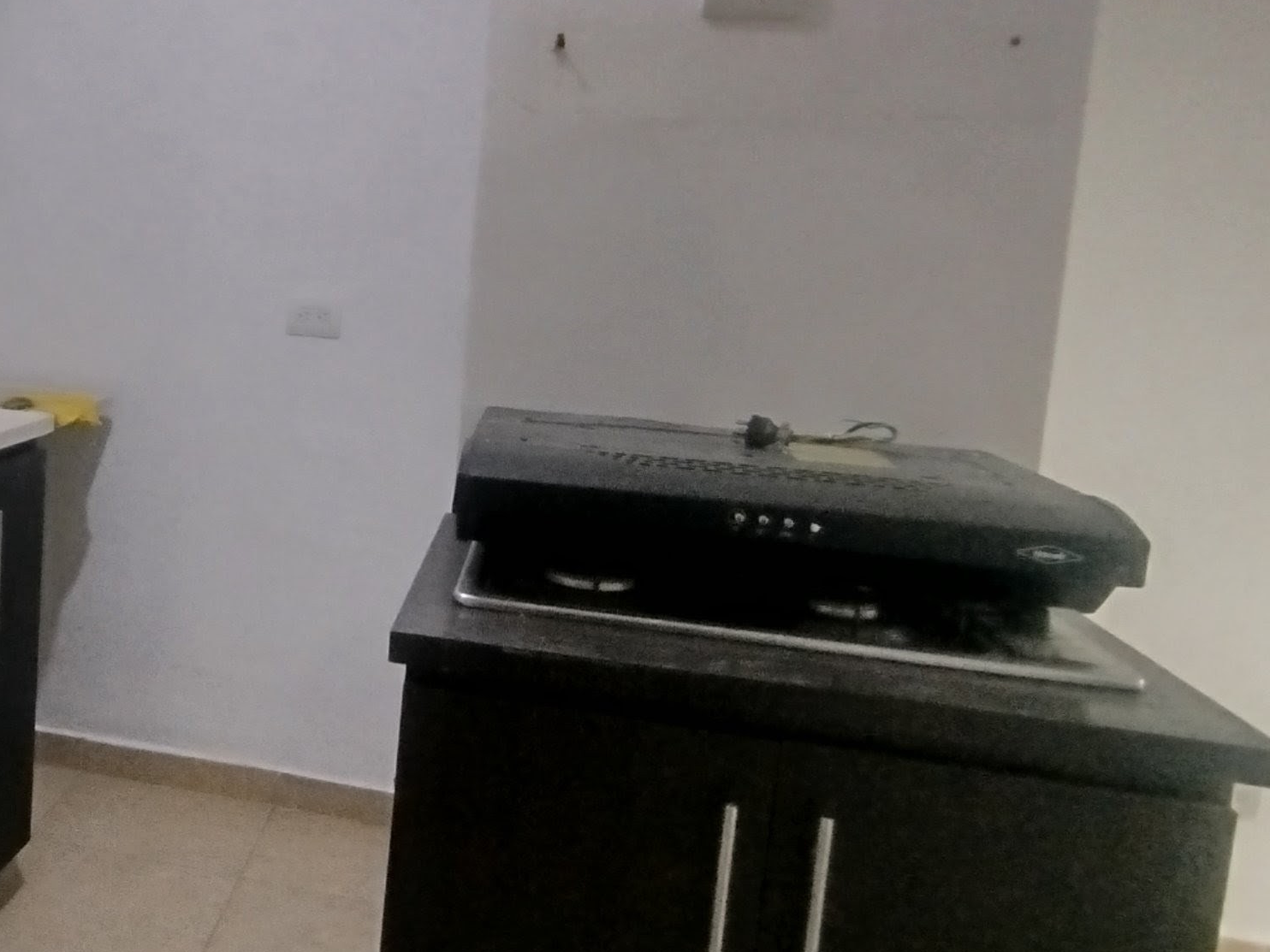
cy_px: 381
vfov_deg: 42.7
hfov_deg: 49.2
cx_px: 120
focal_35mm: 33
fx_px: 1211
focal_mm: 1.65
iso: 200
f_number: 2.2
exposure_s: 1/30
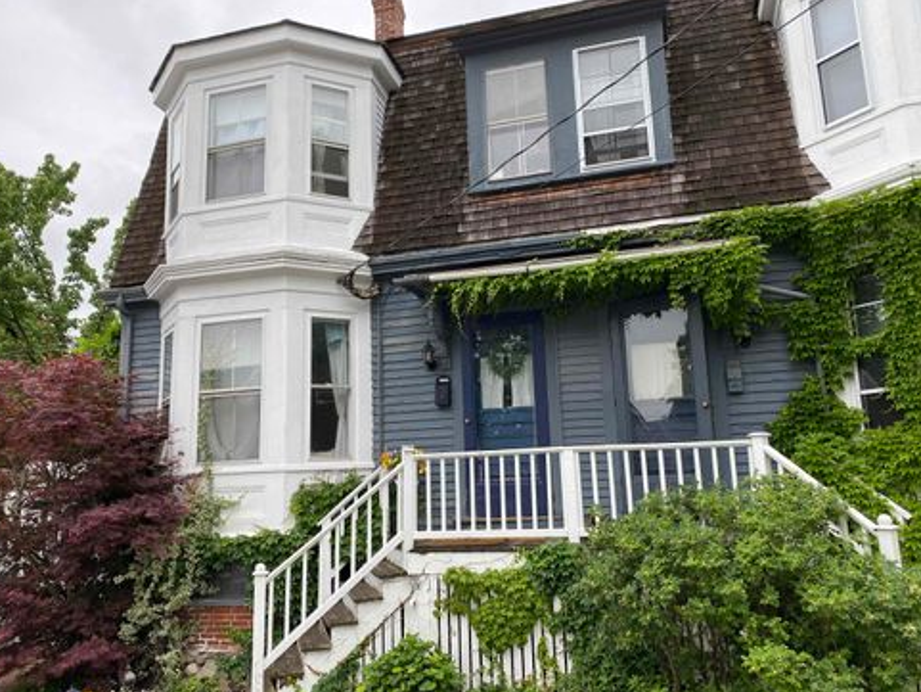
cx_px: 454
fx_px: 719
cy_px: 352
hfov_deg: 65.3
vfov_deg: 51.4
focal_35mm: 27
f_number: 1.8
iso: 32
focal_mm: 4.25
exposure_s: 1/412
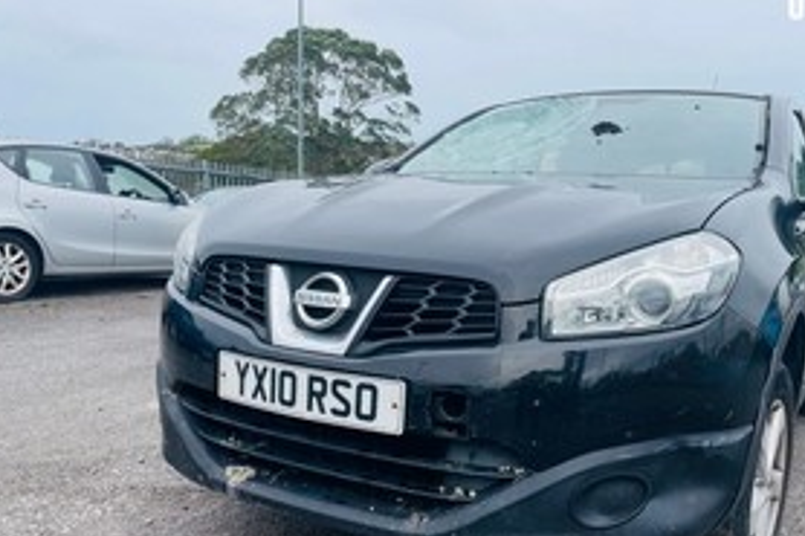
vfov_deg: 38.6
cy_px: 330
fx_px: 760
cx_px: 489
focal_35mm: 34
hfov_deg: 55.3
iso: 32
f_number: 1.6
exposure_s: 1/888
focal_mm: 4.2
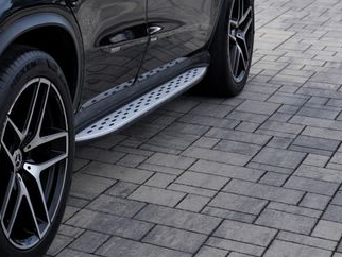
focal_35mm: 95
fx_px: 939
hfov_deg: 18.6
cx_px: -148
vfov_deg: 15.2
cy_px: -27
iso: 100
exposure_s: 1/250
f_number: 7.1
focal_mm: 31
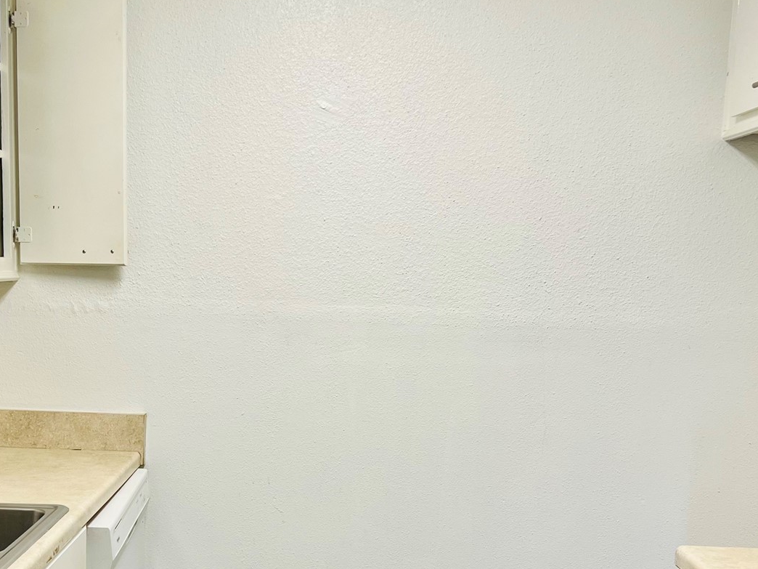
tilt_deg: -7.9
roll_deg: -2.0
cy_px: 403
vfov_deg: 28.3
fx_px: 1117
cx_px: 237
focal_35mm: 51
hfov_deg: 37.0
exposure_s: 1/61
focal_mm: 5.7
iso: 40
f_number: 1.5
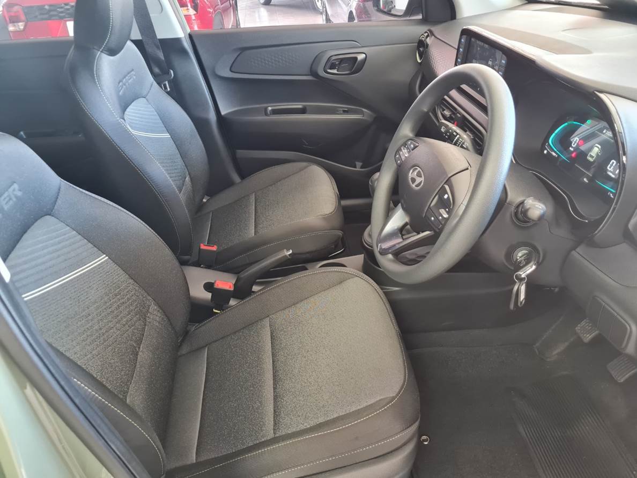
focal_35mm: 26
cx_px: 318
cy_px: 239
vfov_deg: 53.1
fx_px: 478
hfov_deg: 67.3
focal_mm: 5.4
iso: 640
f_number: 1.8
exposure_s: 1/33
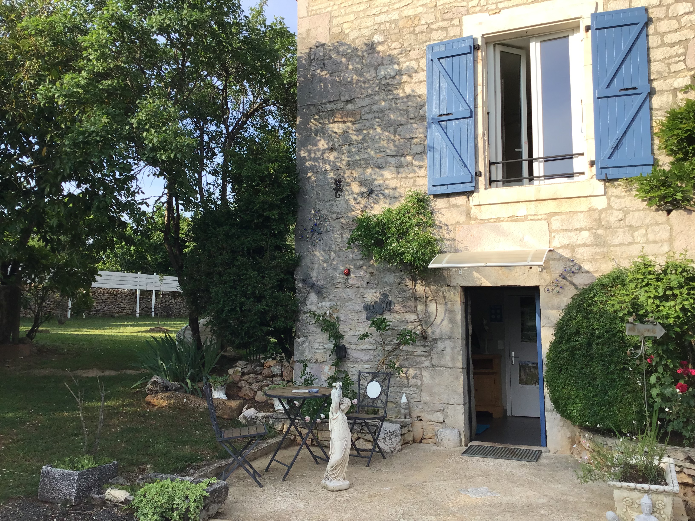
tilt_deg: +6.3
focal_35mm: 31
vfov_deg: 45.4
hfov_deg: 58.4
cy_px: 260
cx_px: 348
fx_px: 622
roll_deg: -0.7
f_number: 2.4
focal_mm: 3.3
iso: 25
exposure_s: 1/562
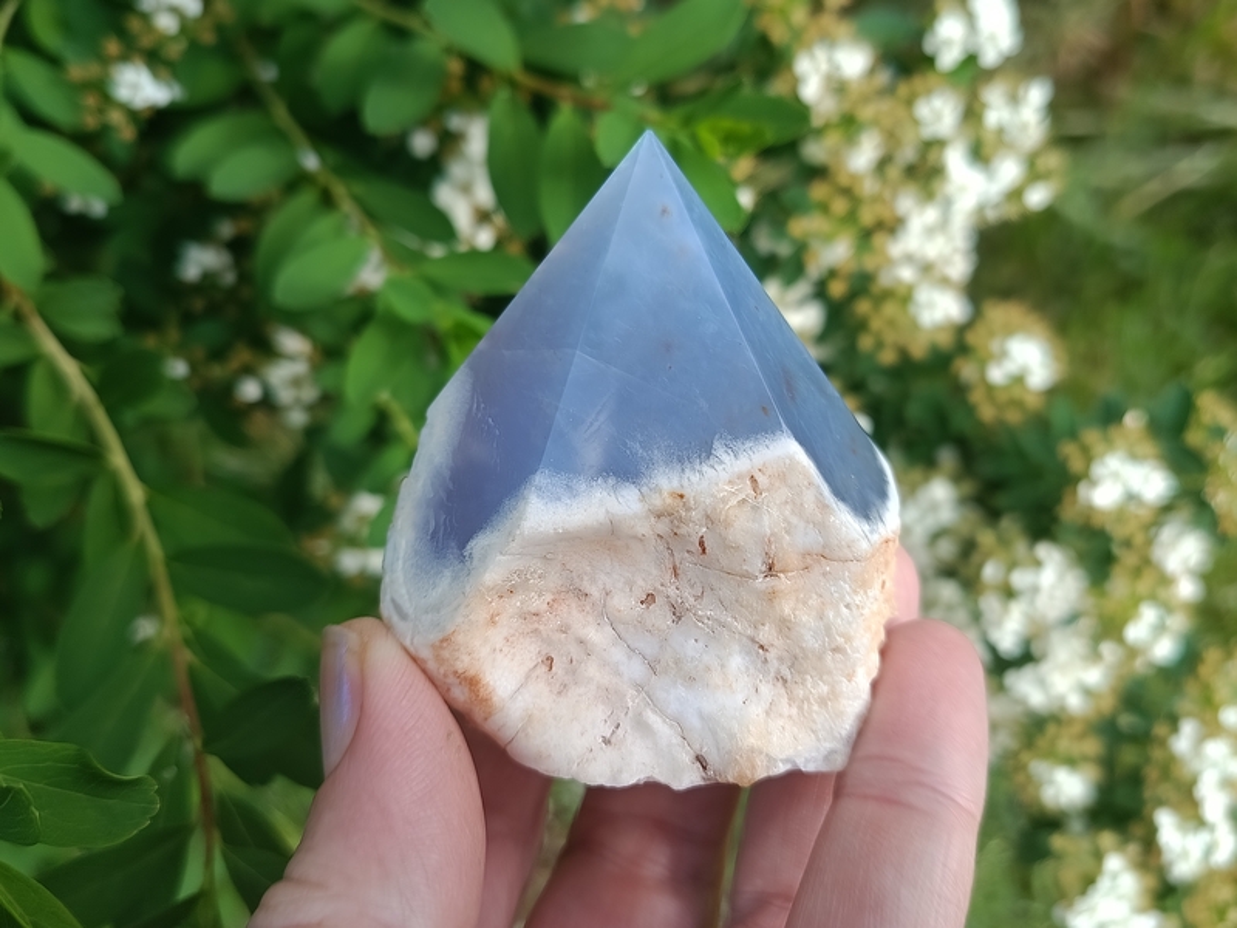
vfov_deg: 46.8
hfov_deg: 60.0
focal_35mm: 30
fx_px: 1072
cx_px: 618
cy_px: 464
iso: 50
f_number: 1.7
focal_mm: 5.24
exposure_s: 1/108
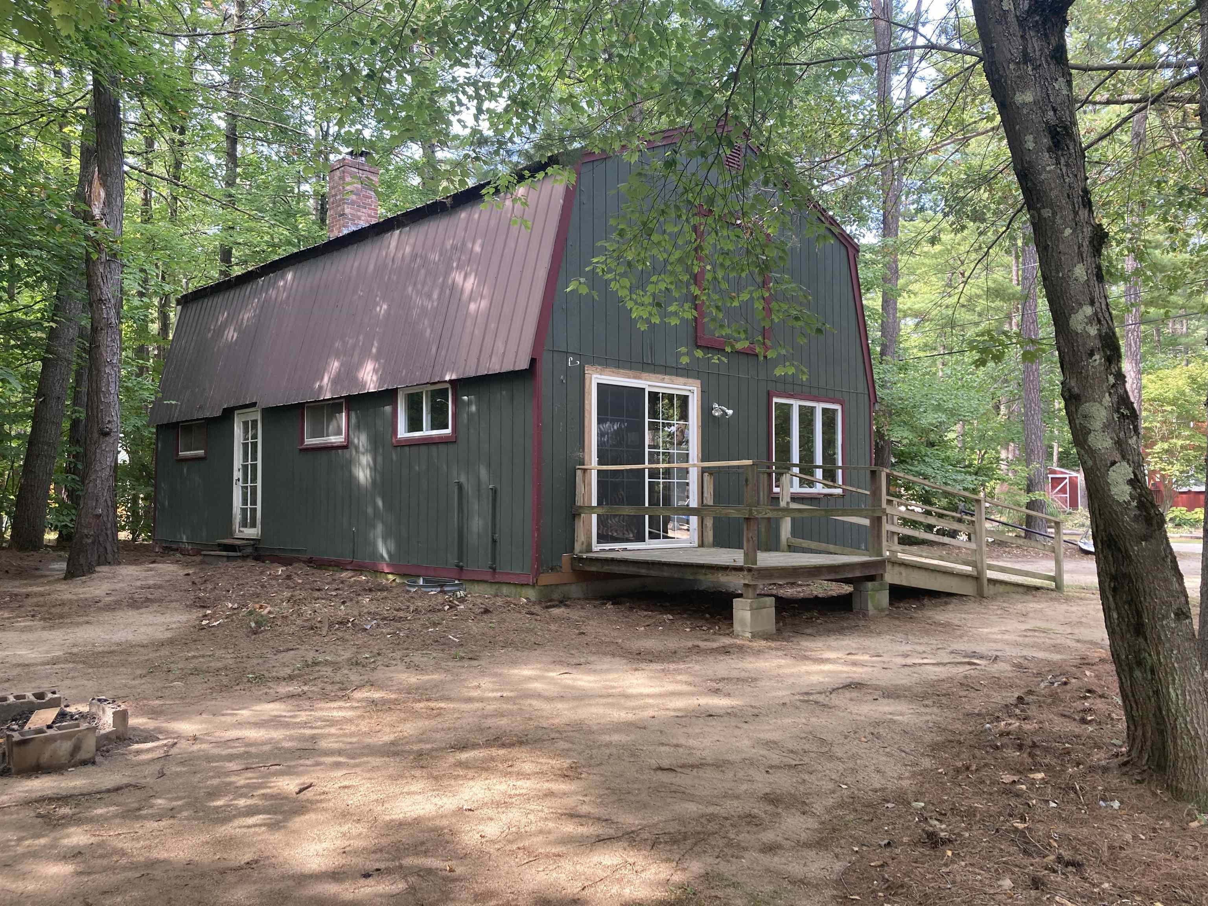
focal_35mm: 28
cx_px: 604
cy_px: 453
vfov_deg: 49.7
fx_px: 977
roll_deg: -1.0
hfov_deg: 63.4
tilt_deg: +4.6
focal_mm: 3.99
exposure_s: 1/121
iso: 50
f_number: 1.8
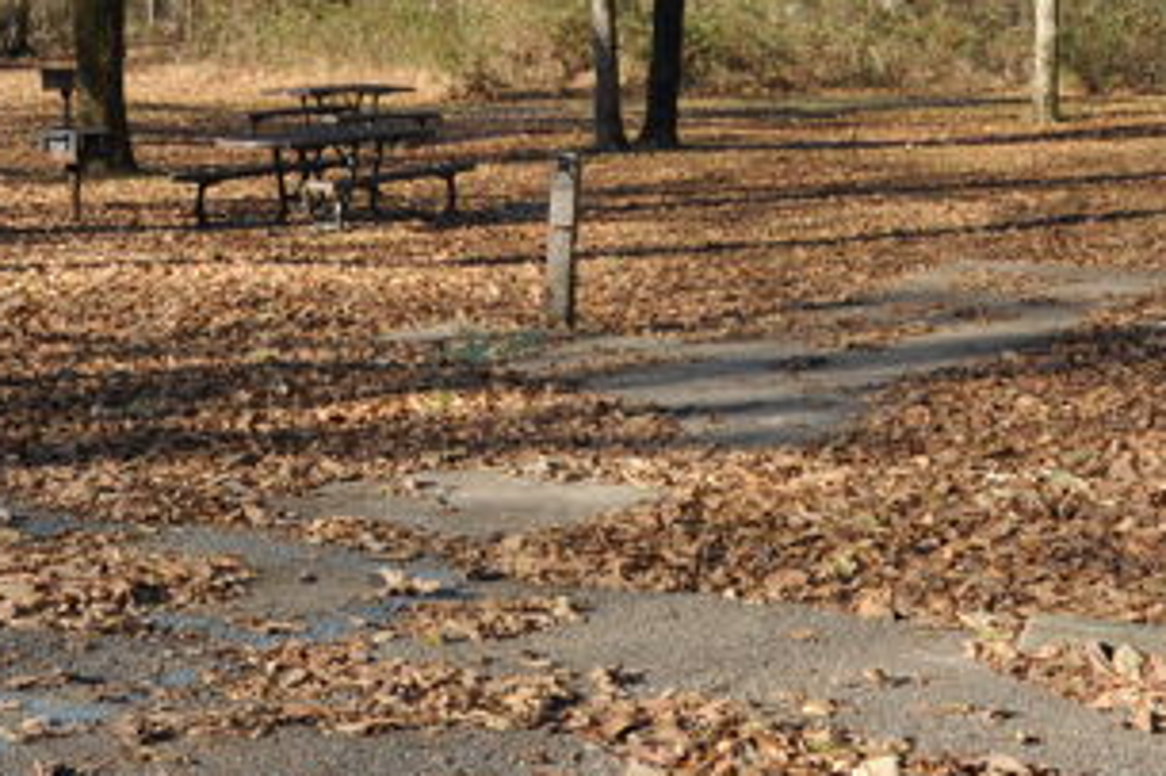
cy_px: -27
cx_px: 562
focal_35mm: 84
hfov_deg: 24.2
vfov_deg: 15.9
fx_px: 2719
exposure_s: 1/125
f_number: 11
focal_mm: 32
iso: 250
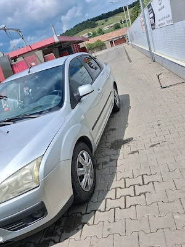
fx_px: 192
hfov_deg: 51.4
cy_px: 124
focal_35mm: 27
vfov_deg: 65.3
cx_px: 92
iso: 25
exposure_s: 1/1111
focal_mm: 4
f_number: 1.8
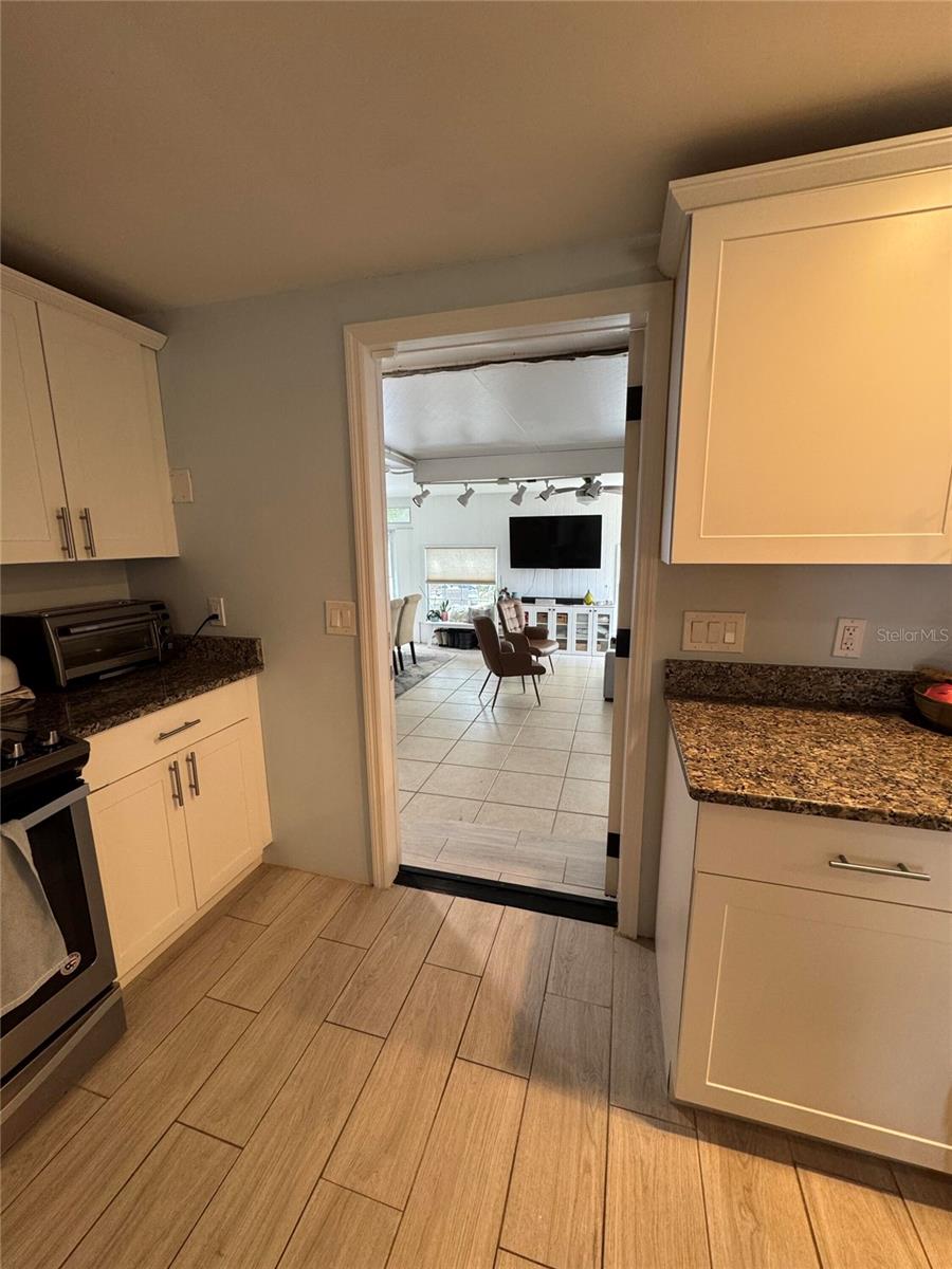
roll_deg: +0.9
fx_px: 513
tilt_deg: -11.2
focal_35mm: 14
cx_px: 476
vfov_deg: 102.1
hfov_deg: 85.7
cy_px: 634
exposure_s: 1/60
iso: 200
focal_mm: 2.22
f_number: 2.2
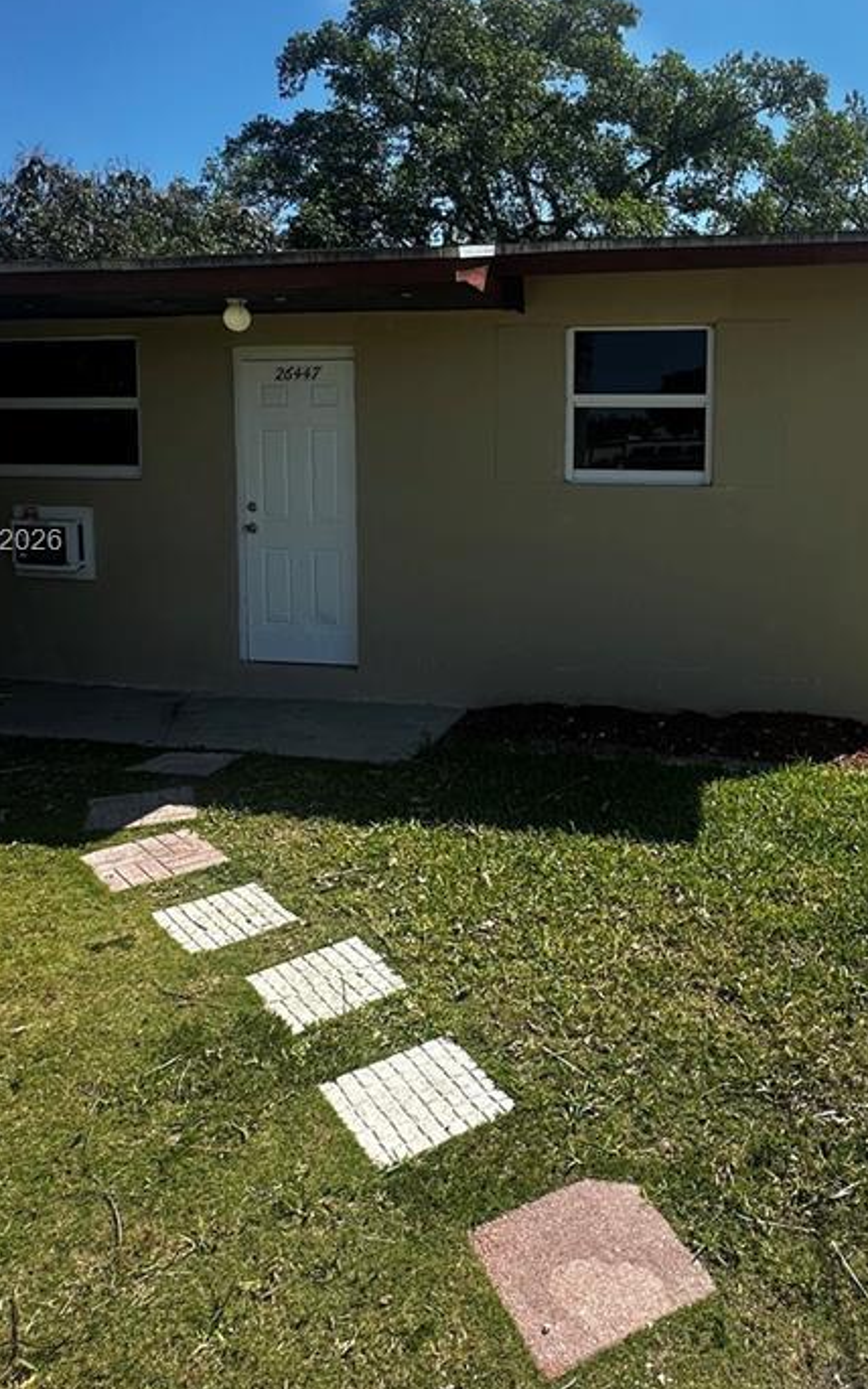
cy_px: 543
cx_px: 600
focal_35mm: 26
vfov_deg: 69.6
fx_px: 984
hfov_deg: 46.6
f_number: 2.2
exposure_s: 1/1159
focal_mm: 2.22
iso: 40
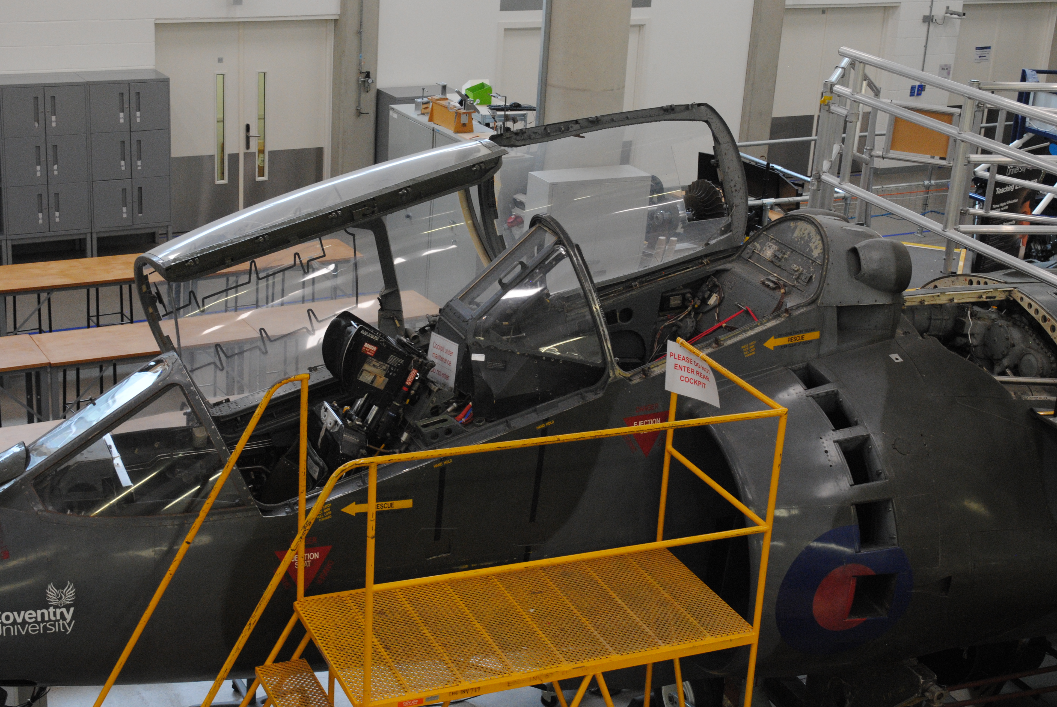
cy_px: 354
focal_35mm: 54
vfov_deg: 25.1
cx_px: 528
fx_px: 1587
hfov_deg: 36.8
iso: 800
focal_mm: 36
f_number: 7.1
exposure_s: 1/50
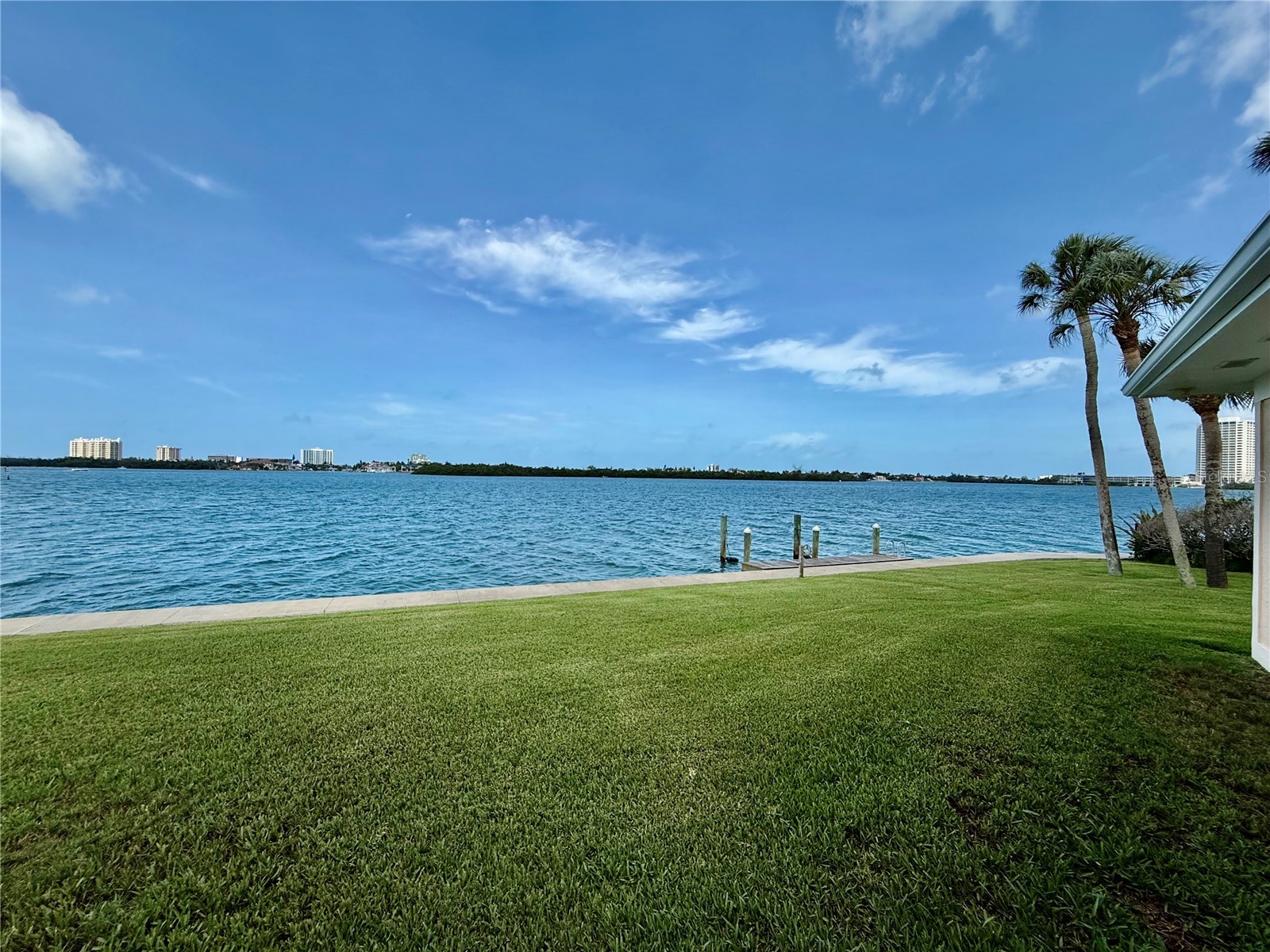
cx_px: 635
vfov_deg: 85.7
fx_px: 514
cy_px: 476
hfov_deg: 102.1
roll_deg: -1.5
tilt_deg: +0.1
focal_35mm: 14
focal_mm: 2.22
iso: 50
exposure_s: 1/2410
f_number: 2.2
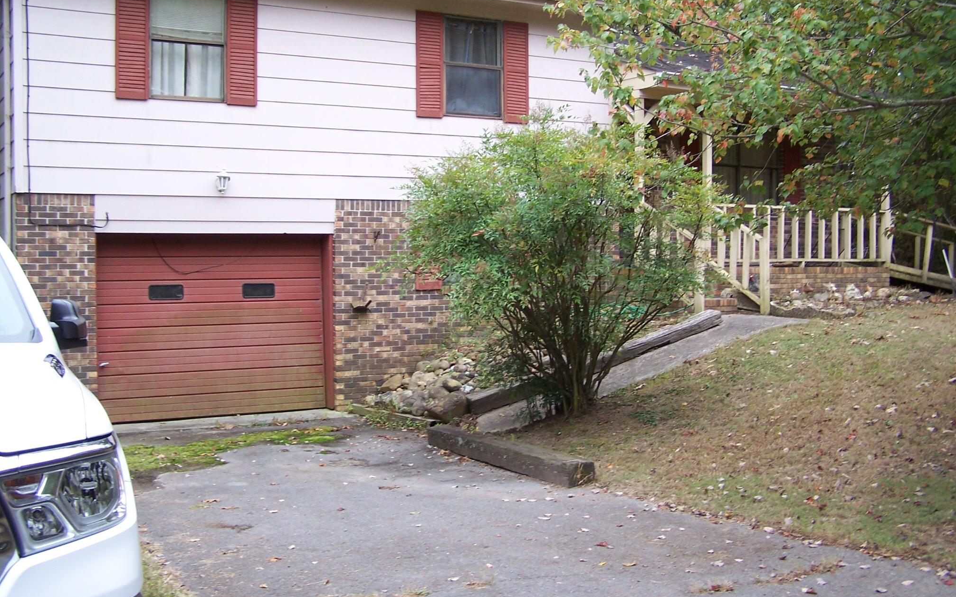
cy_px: 259
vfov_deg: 31.2
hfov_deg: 48.2
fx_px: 1068
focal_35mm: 41
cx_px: 486
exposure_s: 1/60
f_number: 2.8
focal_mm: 6.3
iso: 80
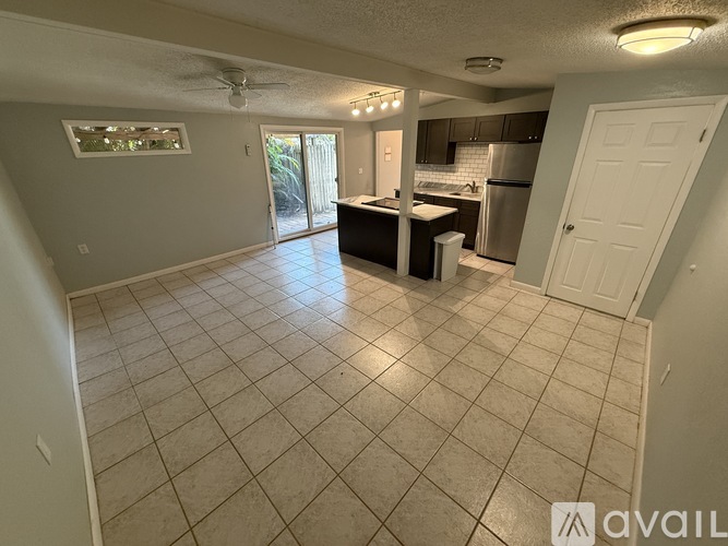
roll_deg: +0.9
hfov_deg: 102.1
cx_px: 364
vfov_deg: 85.7
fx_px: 294
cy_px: 273
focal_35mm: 14
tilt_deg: -24.3
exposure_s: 1/60
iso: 400
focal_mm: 2.22
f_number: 2.2
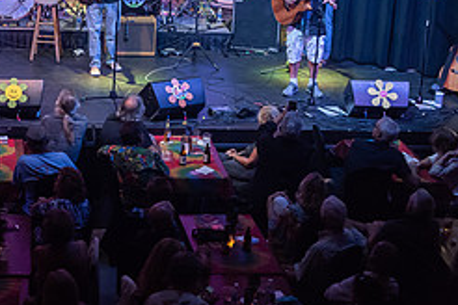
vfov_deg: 15.8
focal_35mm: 85
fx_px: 1081
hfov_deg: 23.5
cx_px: 78
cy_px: 21
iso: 2500
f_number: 2.8
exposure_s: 1/160
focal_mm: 36
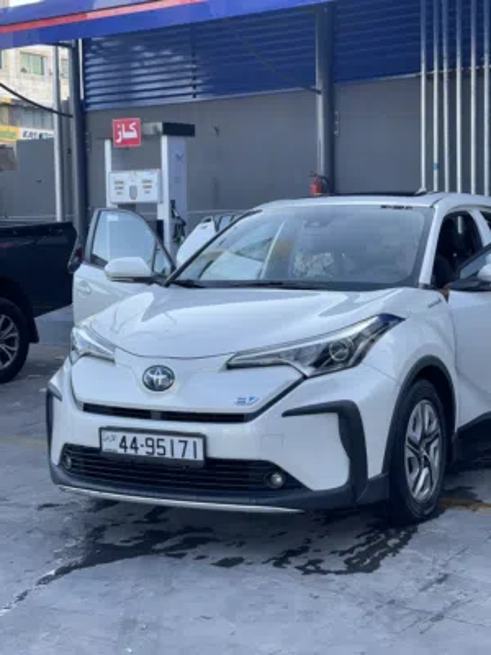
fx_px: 1210
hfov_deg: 22.9
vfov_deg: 30.3
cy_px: 328
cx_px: 246
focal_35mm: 64
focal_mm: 7.5
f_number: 2.2
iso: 25
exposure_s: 1/121
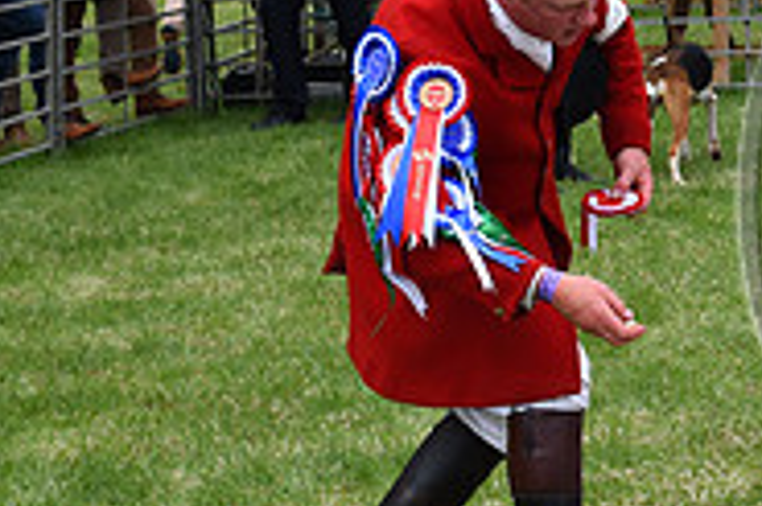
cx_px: 1116
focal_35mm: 157
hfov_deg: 12.5
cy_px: 144
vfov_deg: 8.7
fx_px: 3320
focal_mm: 50
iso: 720
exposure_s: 1/1250
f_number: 9
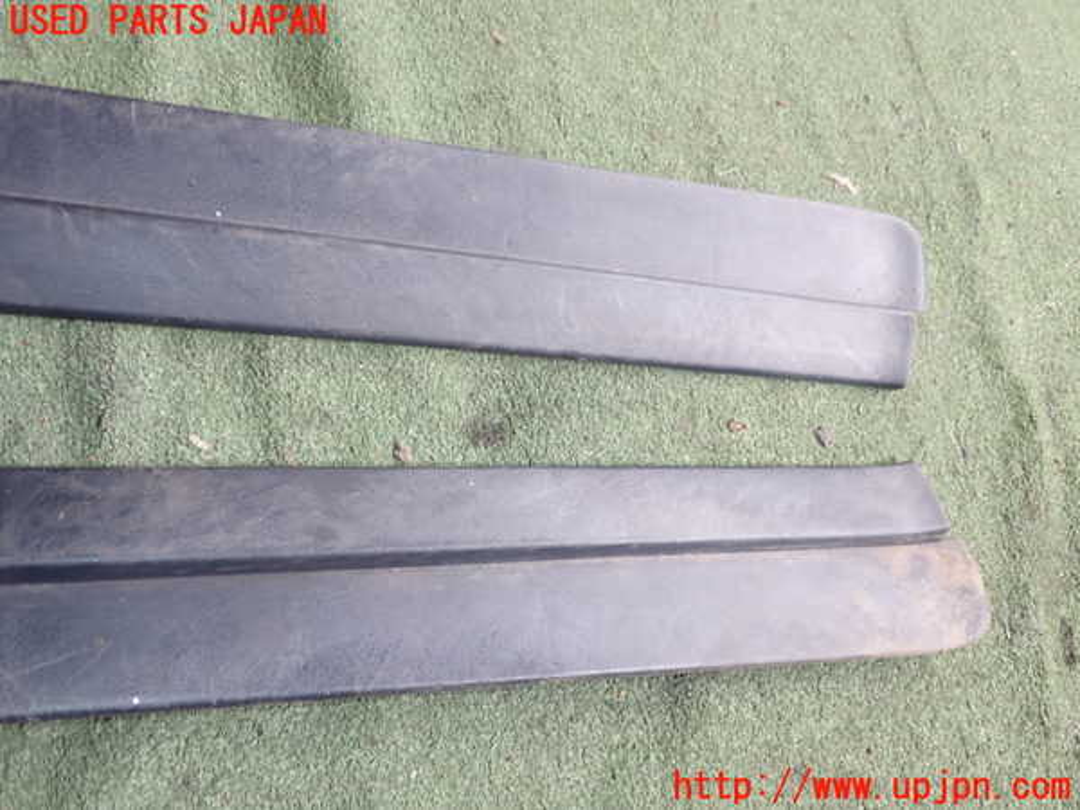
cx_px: 540
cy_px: 405
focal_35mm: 30
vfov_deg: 46.8
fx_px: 936
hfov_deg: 60.0
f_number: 2.3
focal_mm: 5.4
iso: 200
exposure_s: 1/50
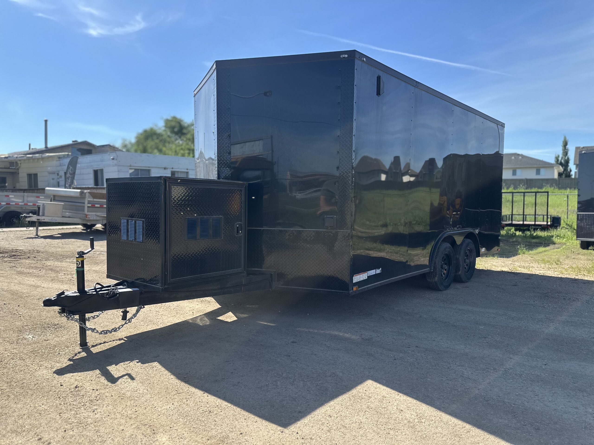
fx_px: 412
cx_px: 297
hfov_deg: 71.6
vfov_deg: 56.8
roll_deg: -0.1
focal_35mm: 24
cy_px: 222
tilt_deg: -2.7
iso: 80
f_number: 1.78
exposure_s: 1/2410
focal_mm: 6.86
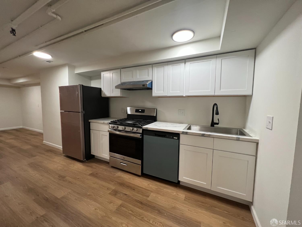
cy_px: 114
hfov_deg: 106.2
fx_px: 113
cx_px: 151
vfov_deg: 89.9
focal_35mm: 13
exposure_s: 1/120
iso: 200
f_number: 1.8
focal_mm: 1.57
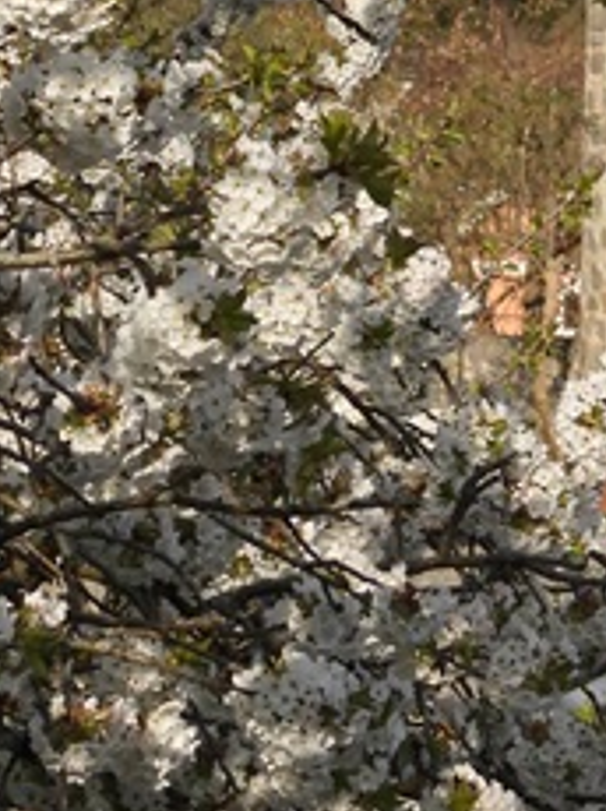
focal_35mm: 261
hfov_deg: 5.7
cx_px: 490
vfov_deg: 7.4
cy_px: -575
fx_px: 6104
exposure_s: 1/1600
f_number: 3.5
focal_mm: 13.4
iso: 100
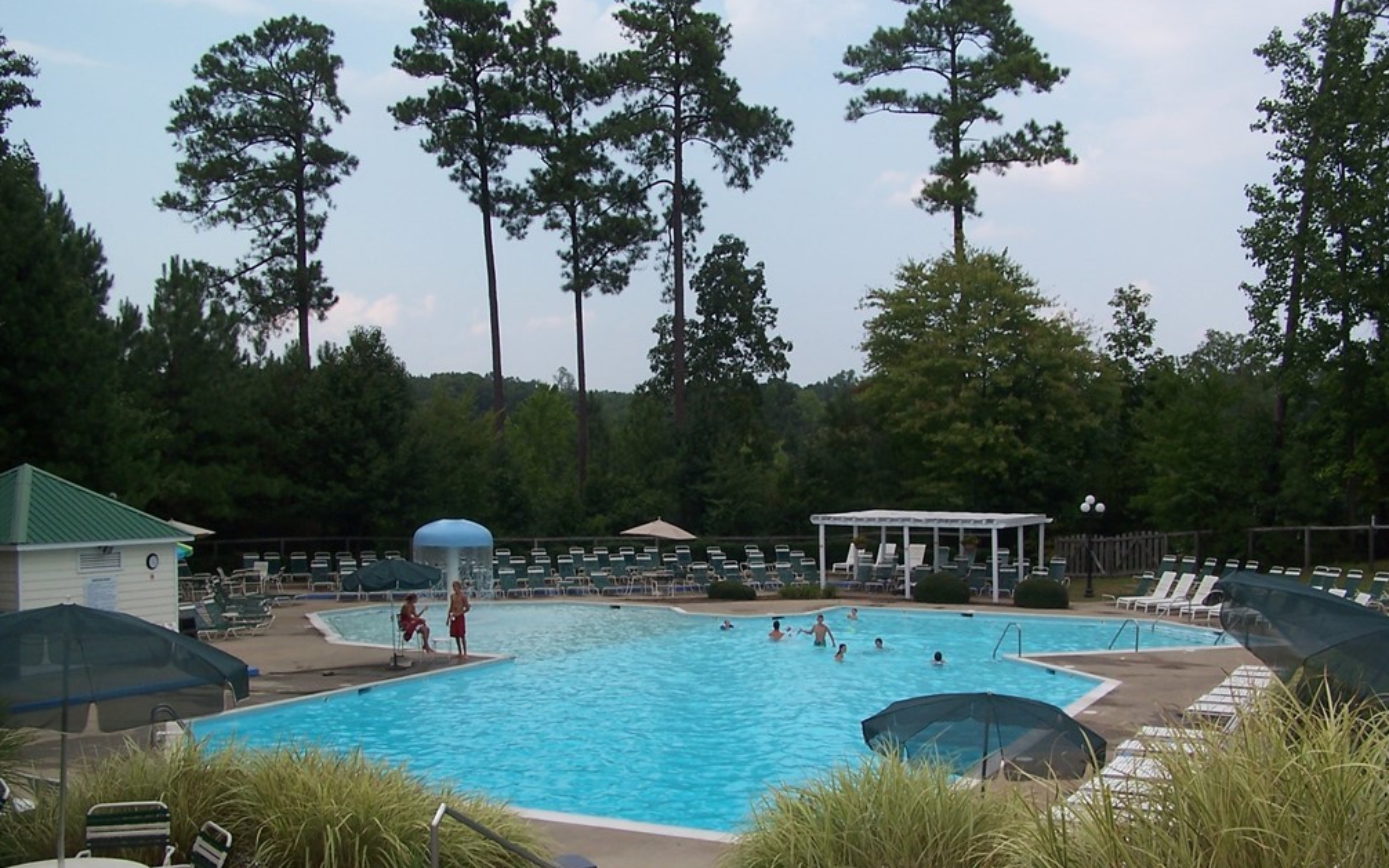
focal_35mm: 41
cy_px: 509
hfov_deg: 48.2
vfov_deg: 31.2
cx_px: 699
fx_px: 1552
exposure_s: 1/500
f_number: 4
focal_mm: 6.3
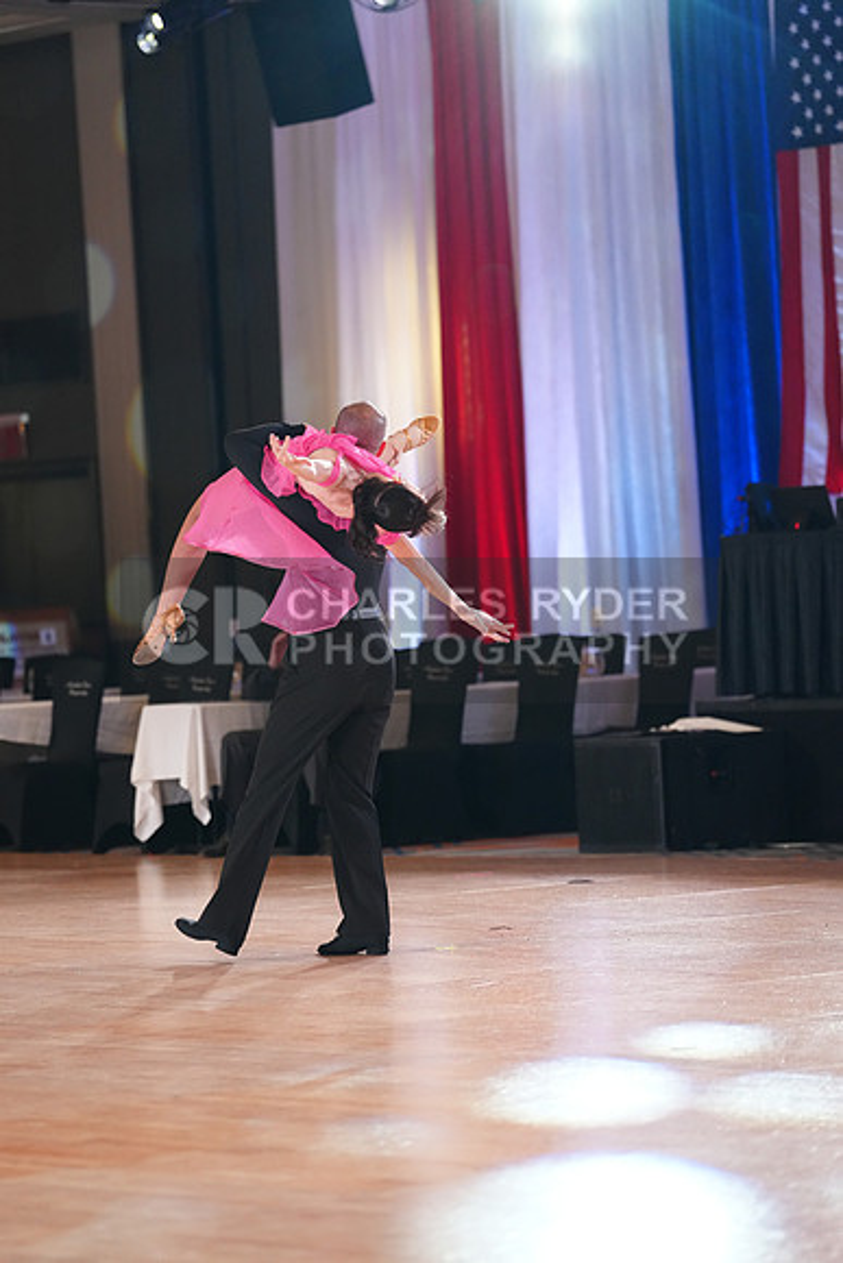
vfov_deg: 14.5
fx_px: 4949
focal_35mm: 141
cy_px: 632
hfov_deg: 9.7
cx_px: 422
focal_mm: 141
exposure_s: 1/640
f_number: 2.8
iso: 3200
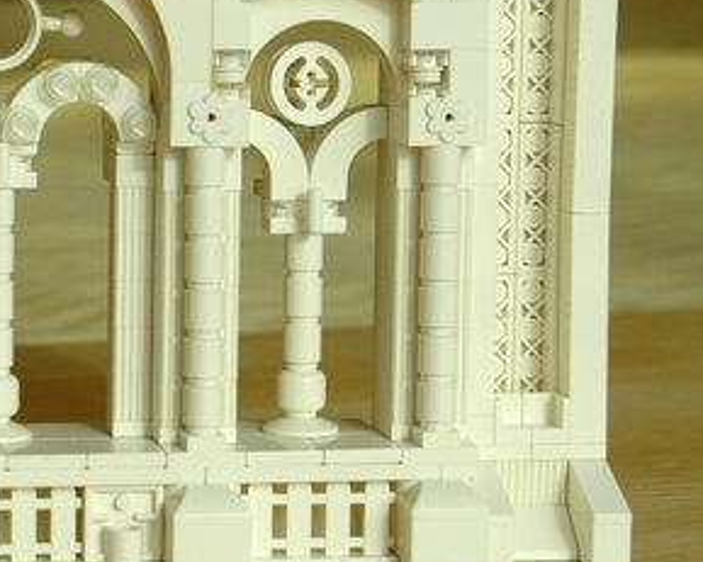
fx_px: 3078
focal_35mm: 148
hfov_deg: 12.9
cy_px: 105
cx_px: -10
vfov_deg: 10.4
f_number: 4.5
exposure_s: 1/160
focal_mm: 38
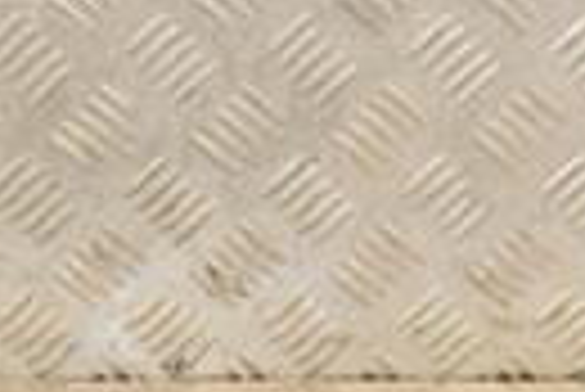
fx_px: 2928
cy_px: 734
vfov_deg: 7.4
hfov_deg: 11.4
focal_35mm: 180
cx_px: 266
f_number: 5.6
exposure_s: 1/200
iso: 800
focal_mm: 26
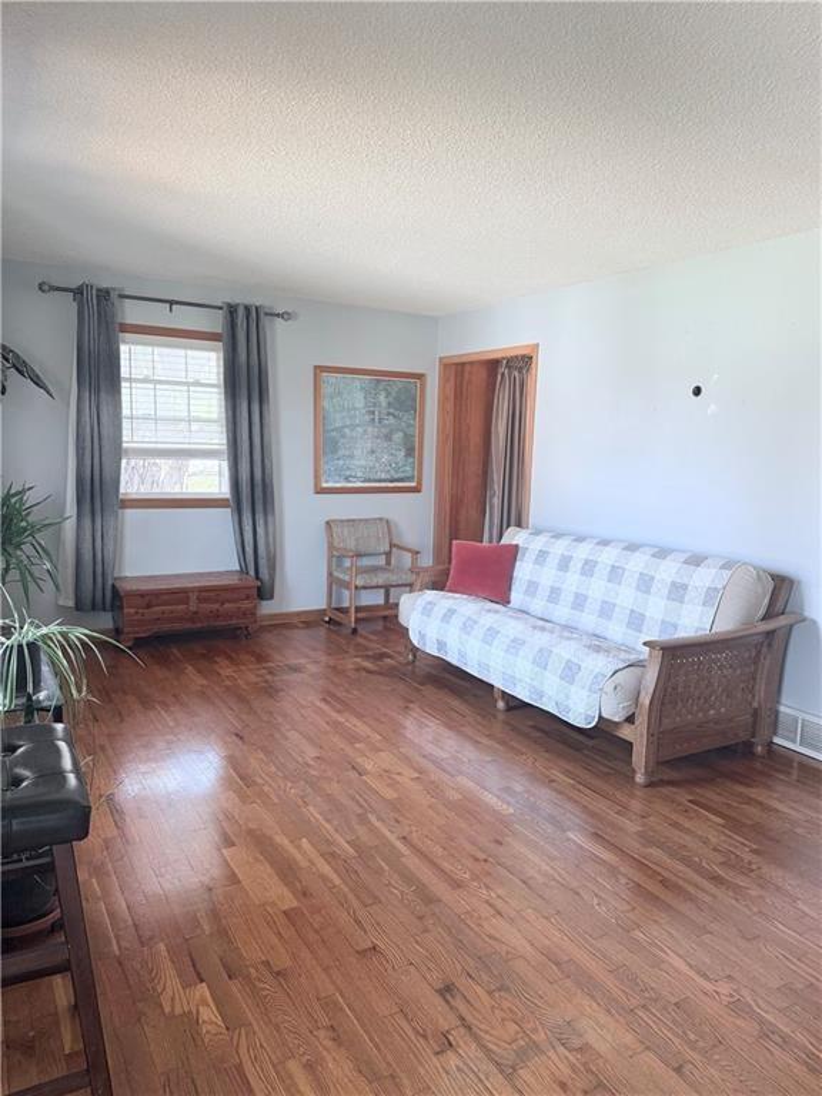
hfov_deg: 56.8
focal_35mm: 24
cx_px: 411
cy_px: 548
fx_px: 760
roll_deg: -2.2
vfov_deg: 71.6
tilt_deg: -7.4
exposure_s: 1/119
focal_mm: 6.76
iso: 200
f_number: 1.78
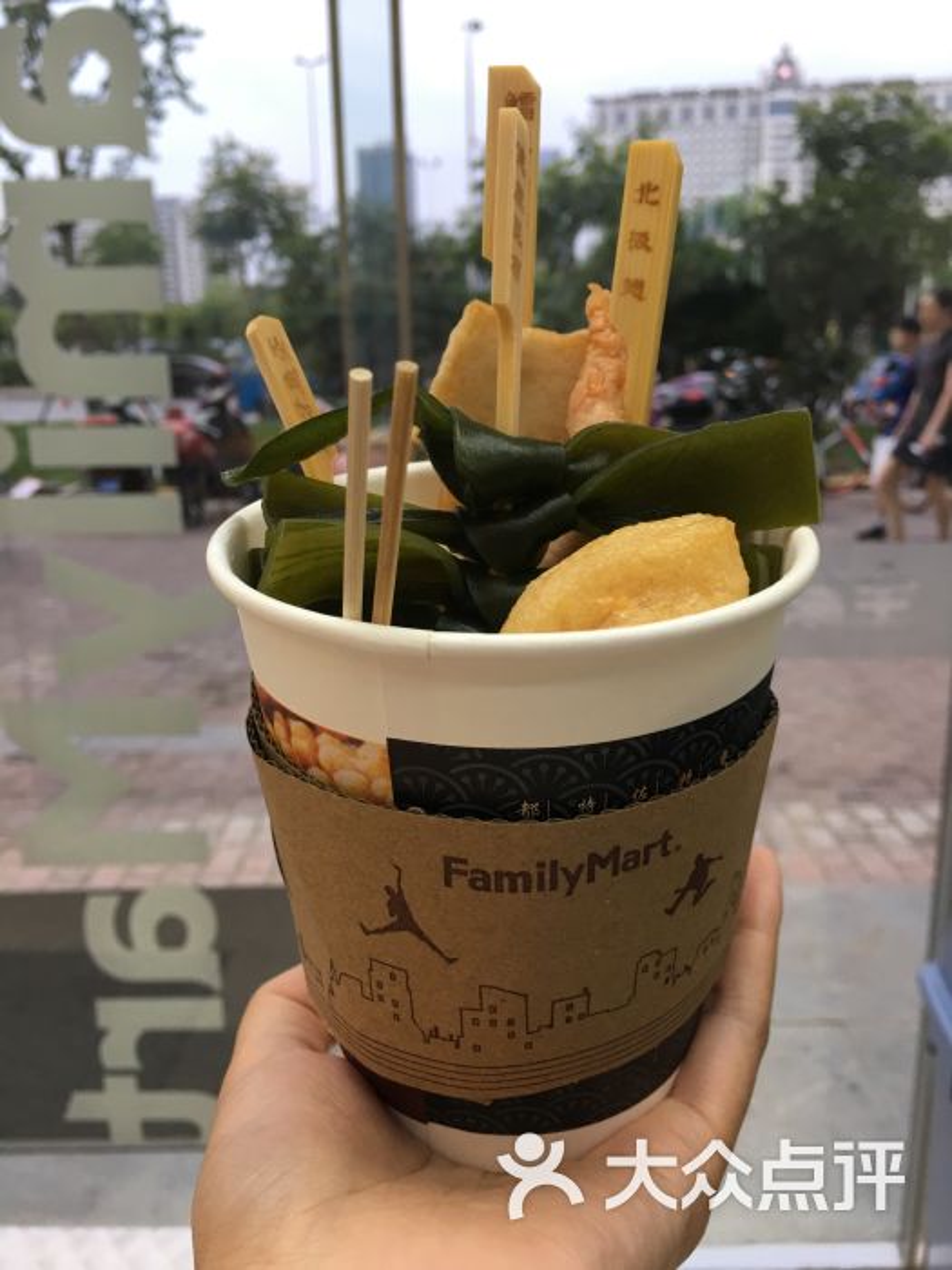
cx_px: 476
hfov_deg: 48.2
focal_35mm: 29
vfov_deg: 61.7
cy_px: 635
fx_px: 1063
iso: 32
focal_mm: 4.15
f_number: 2.2
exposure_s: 1/33
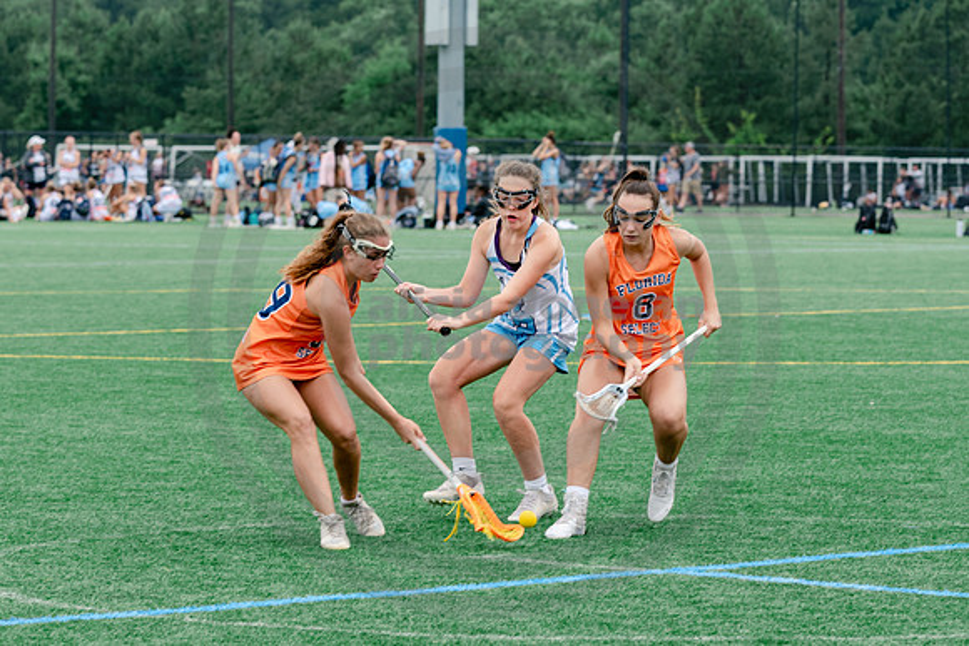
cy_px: 340
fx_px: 5145
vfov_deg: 7.2
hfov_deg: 10.8
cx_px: 509
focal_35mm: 191
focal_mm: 95
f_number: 4.5
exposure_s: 1/320
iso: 250
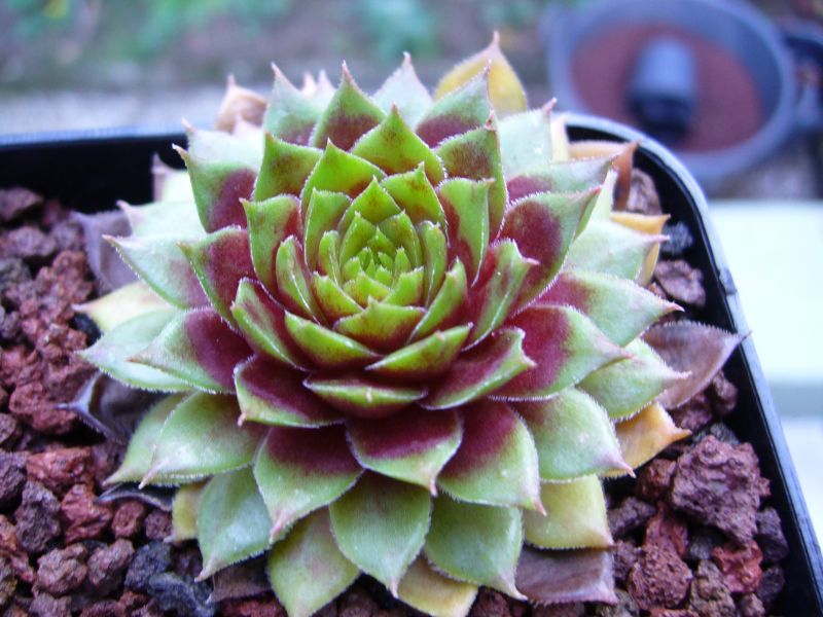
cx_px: 412
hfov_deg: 52.6
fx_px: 832
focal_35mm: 35
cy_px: 308
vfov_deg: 40.7
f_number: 2.8
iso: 100
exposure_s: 1/15
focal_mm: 5.8
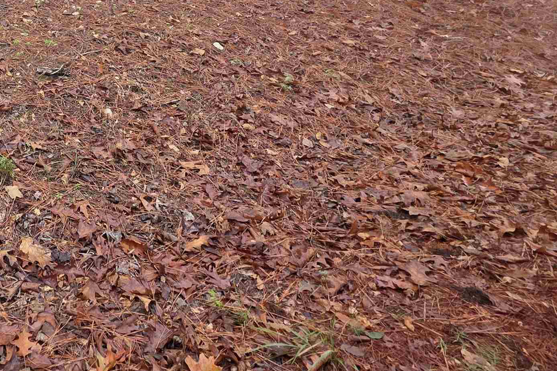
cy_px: -9
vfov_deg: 38.2
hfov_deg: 47.8
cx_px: -33
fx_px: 464
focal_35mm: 30
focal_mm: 2.2
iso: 32
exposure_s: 1/120
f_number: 1.9
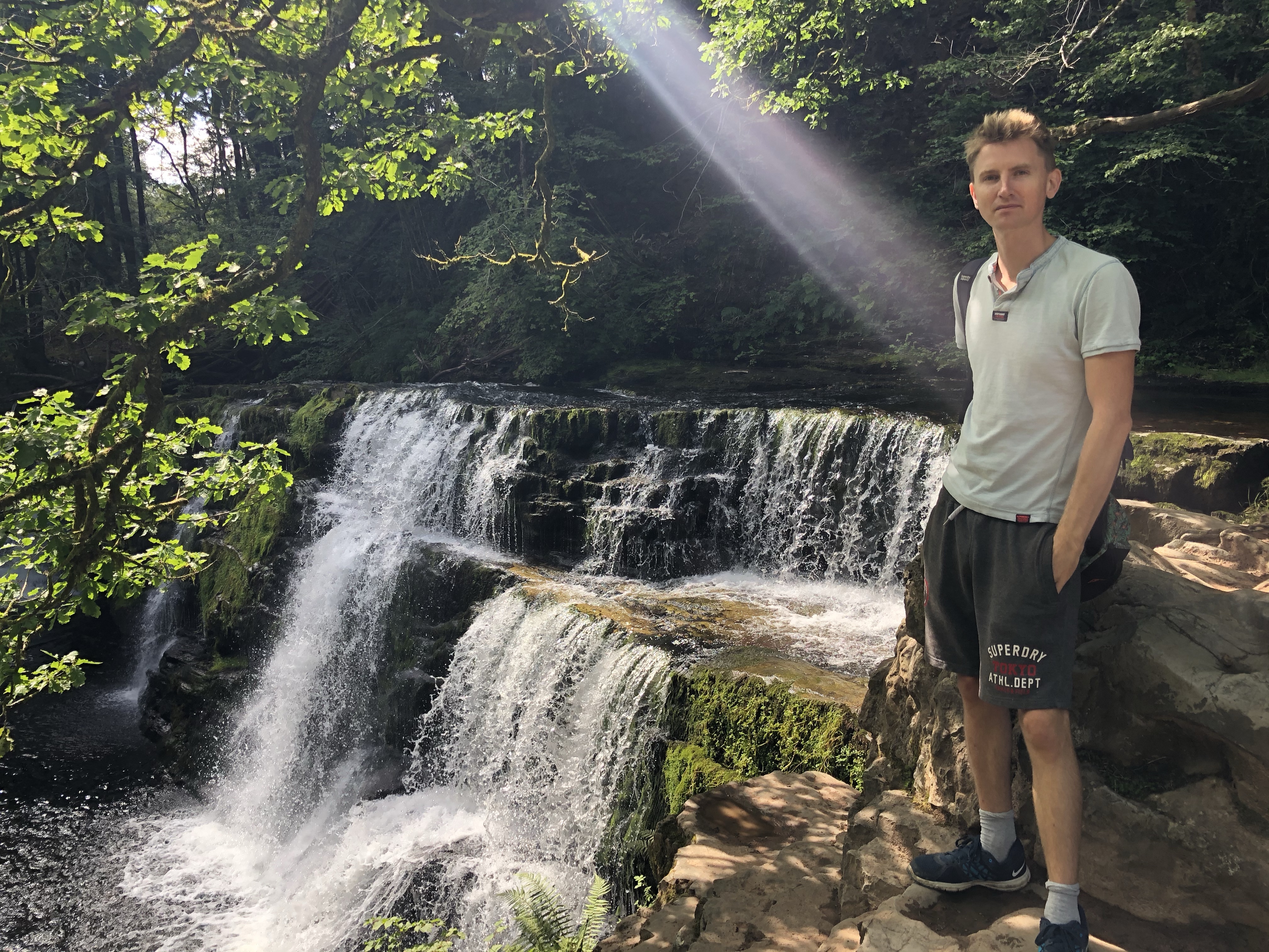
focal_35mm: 28
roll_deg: -2.0
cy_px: 476
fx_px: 1026
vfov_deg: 49.7
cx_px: 634
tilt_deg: -9.9
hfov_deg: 63.4
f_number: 1.8
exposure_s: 1/176
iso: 20
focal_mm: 3.99
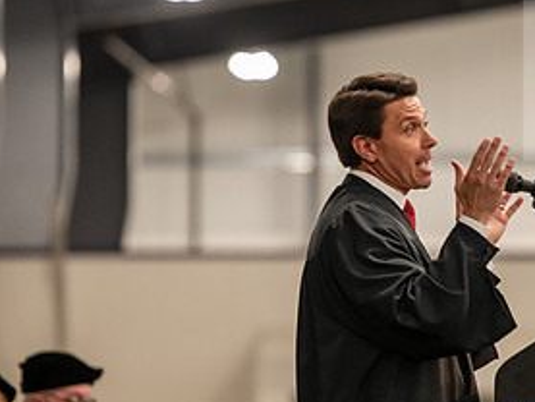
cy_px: 233
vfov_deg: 4.0
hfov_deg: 5.3
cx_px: 465
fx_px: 5752
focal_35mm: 372
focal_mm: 185
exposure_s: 1/200
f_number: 3.2
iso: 3200
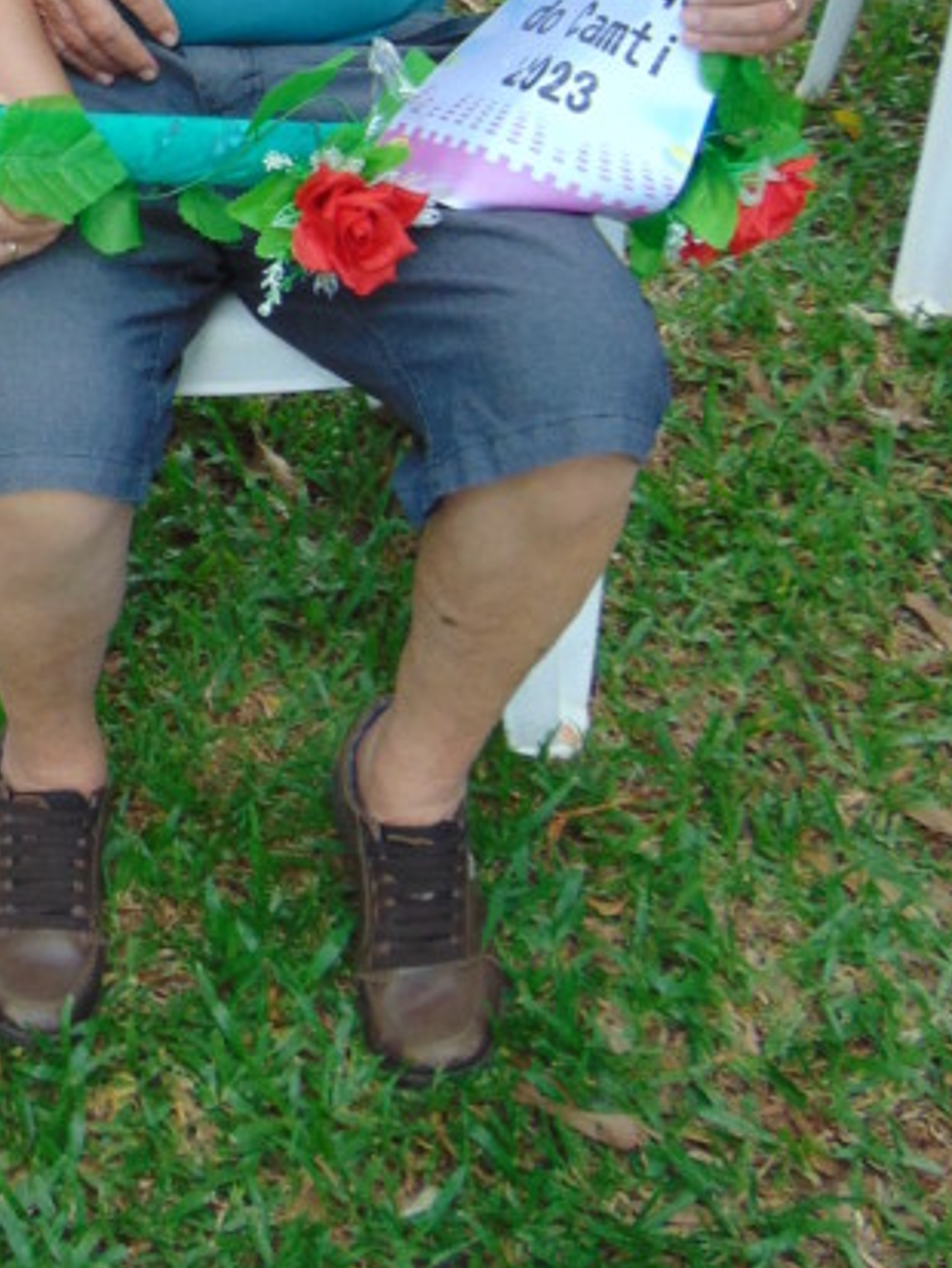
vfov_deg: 29.8
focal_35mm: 62
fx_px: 2272
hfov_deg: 22.3
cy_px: 123
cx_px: -107
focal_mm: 4.5
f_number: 3
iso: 80
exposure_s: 1/50
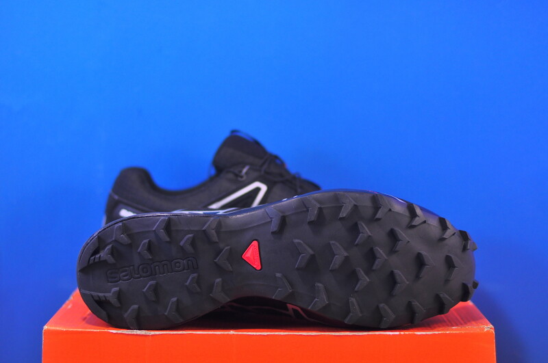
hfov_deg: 27.0
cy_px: 182
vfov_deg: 18.1
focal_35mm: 75
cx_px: 274
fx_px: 1140
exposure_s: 1/320
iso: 250
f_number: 2.2
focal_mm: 50
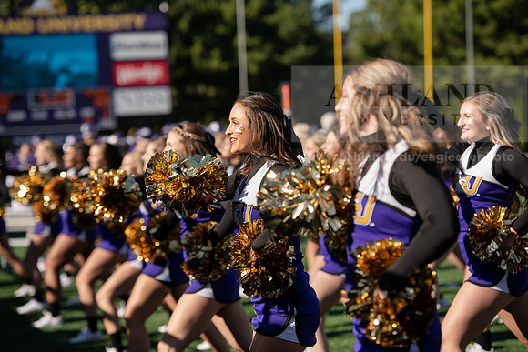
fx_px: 1760
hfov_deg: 17.1
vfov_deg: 11.4
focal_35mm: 120
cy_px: 176
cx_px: 264
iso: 125
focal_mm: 120
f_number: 3.5
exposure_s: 1/1250
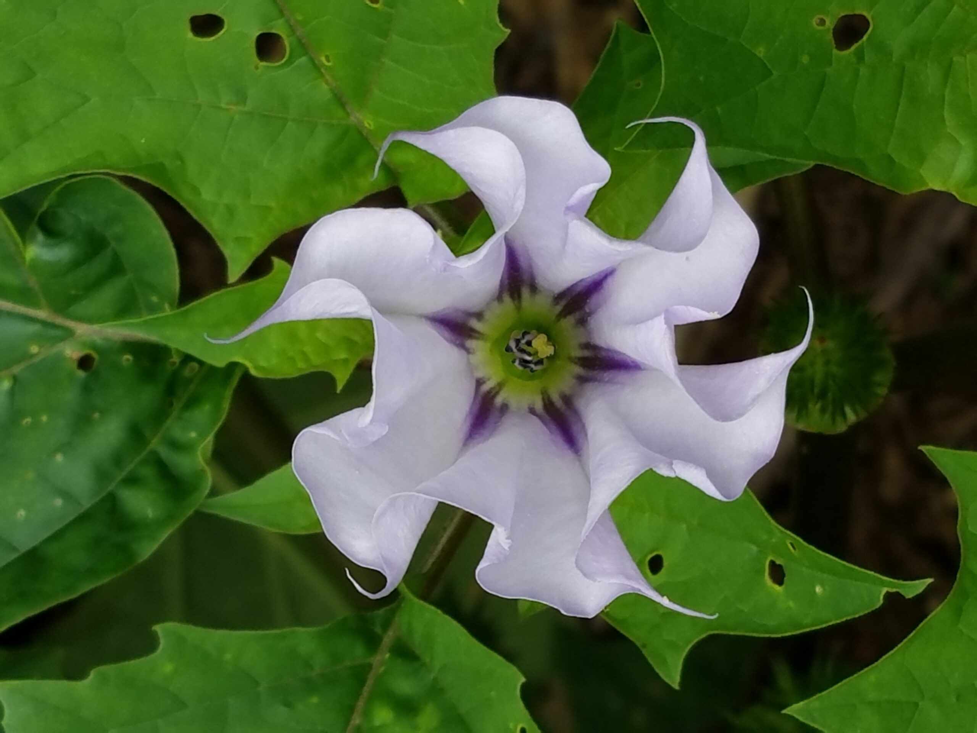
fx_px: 734
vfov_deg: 53.1
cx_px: 488
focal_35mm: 26
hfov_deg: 67.3
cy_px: 366
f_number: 1.7
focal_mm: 4.2
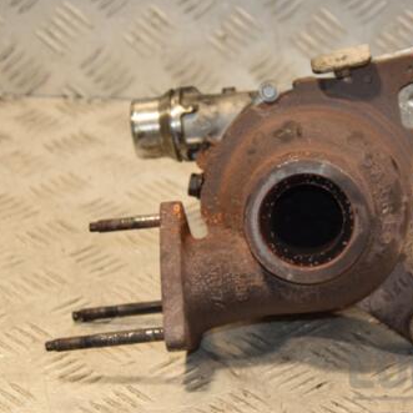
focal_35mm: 134
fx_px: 1809
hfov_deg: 13.0
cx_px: 326
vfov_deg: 13.0
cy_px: 203
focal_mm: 58
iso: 800
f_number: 5.6
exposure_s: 1/200
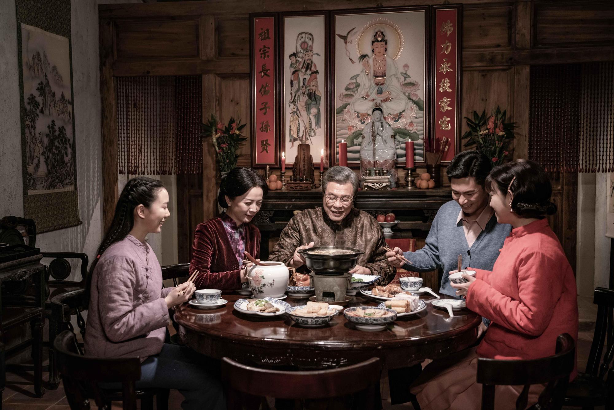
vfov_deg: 36.0
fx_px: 631
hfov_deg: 51.9
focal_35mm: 37
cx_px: 307
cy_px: 205
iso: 3200
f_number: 4
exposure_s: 1/100
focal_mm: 37
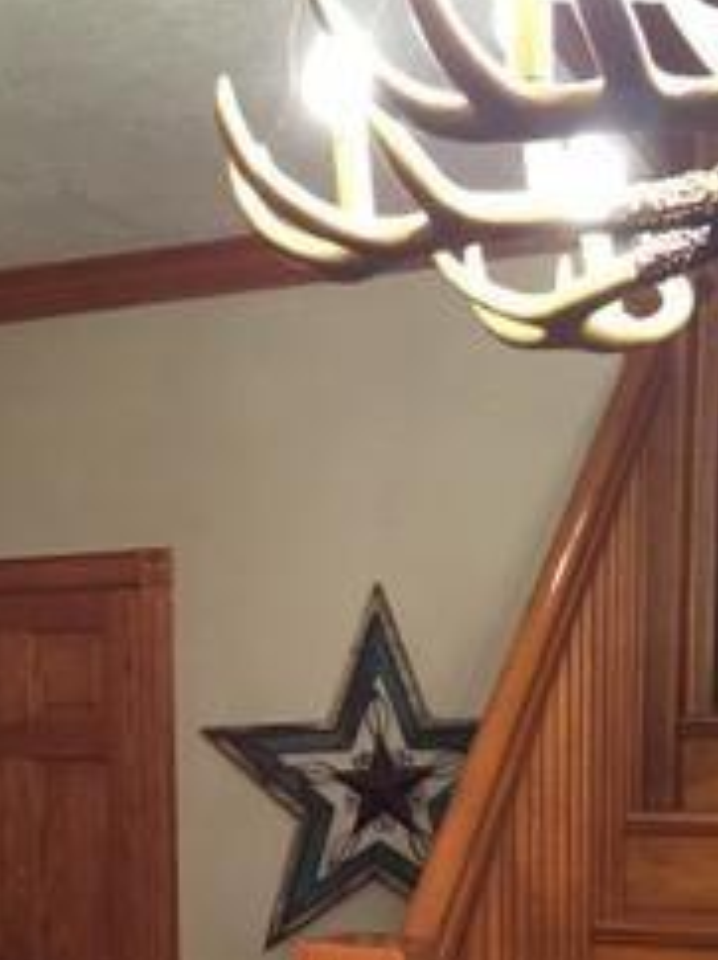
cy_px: 887
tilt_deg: -4.3
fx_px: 1745
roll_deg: +0.4
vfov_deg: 29.3
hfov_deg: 22.8
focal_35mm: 63
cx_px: 107
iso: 160
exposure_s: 1/15
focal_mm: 4.15
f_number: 2.2
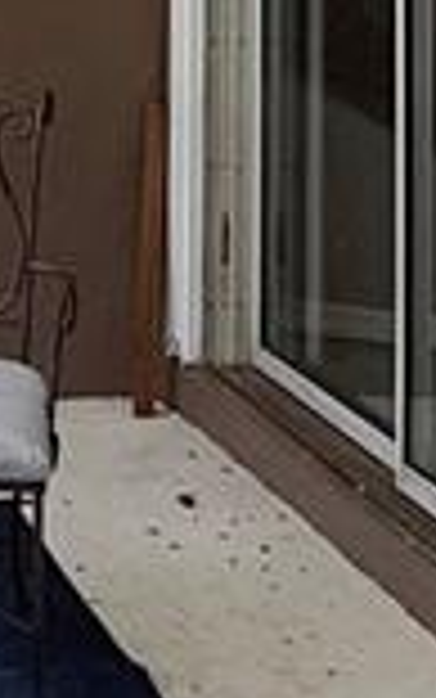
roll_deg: -2.8
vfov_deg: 19.3
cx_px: -247
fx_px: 1861
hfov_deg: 12.6
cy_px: -257
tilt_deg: +3.0
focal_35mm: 98
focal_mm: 2.22
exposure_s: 1/170
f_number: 2.2
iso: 64
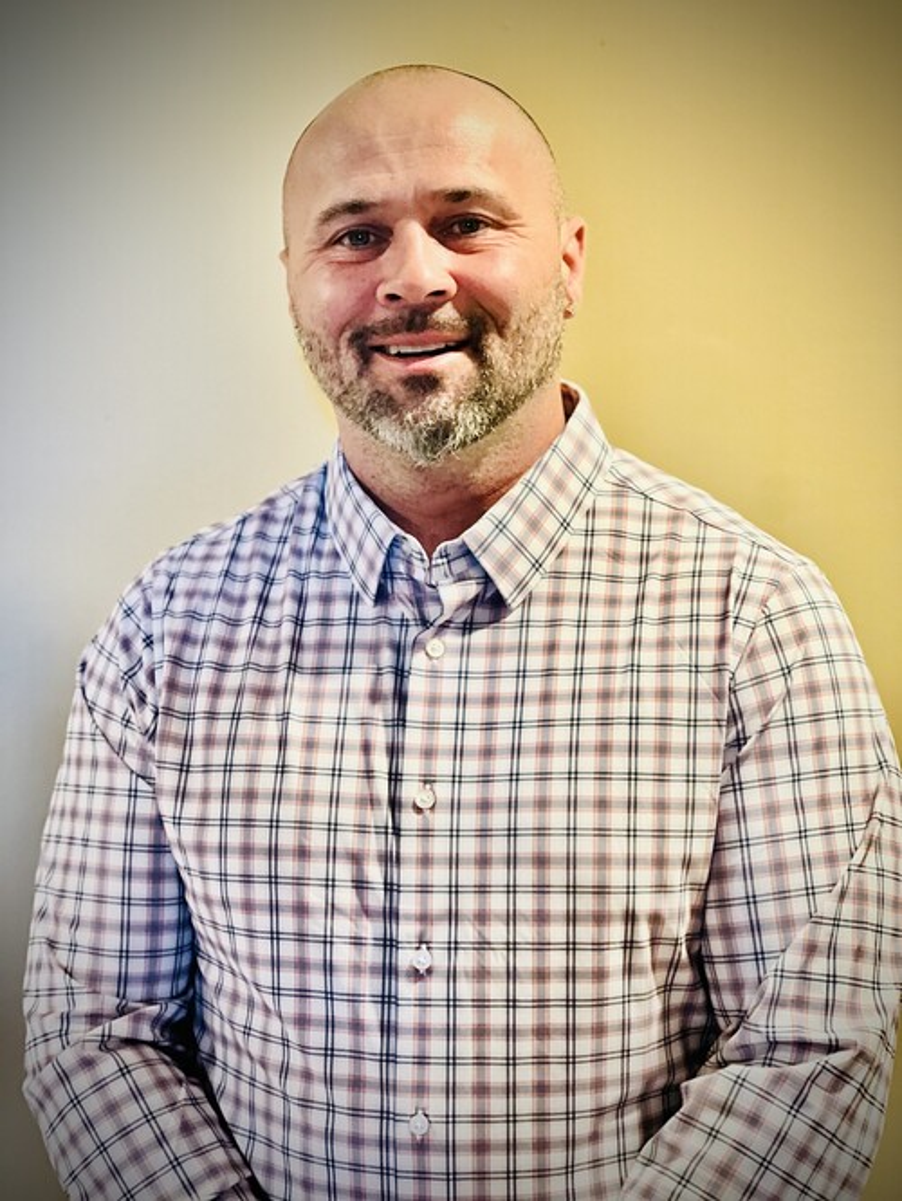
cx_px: 451
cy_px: 600
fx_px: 2674
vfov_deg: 25.3
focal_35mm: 77
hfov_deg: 19.2
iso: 500
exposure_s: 1/15
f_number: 2.8
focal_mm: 9
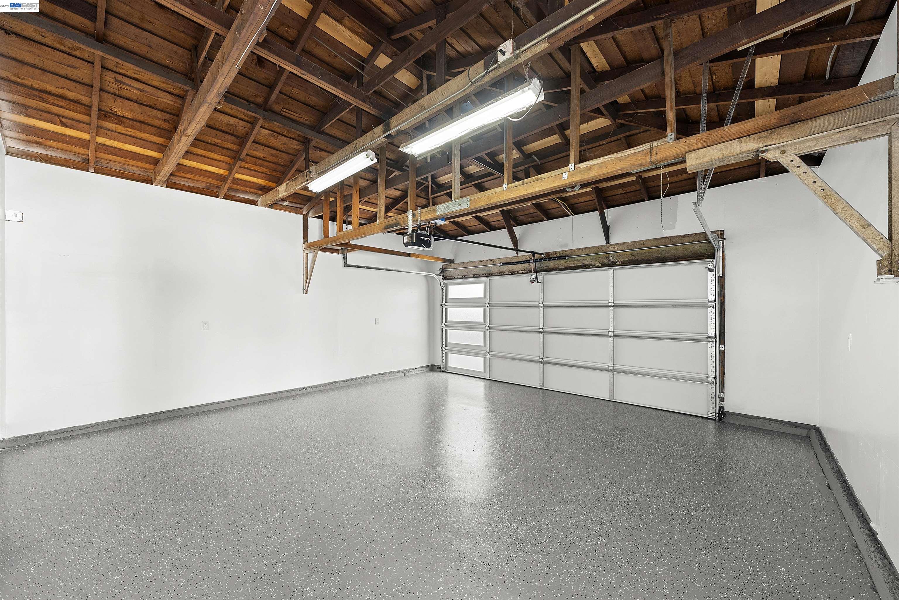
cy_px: 300
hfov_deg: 108.3
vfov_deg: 85.5
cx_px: 450
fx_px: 325
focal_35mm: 13
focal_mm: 13
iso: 250
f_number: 8
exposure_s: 2
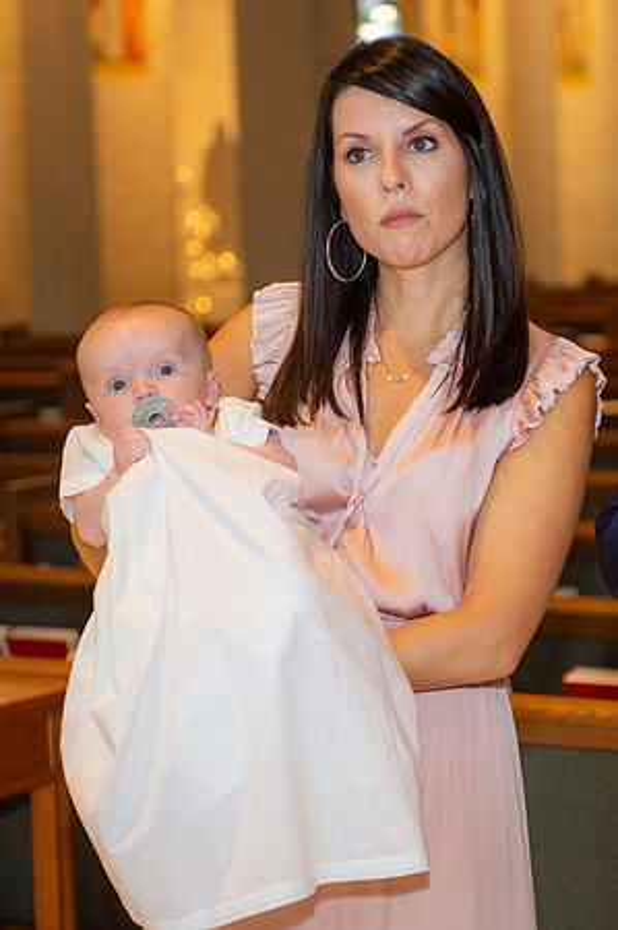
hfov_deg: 11.6
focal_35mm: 118
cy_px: 486
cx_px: 409
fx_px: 3036
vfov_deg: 17.4
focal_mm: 70
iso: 1000
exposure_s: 1/100
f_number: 2.8
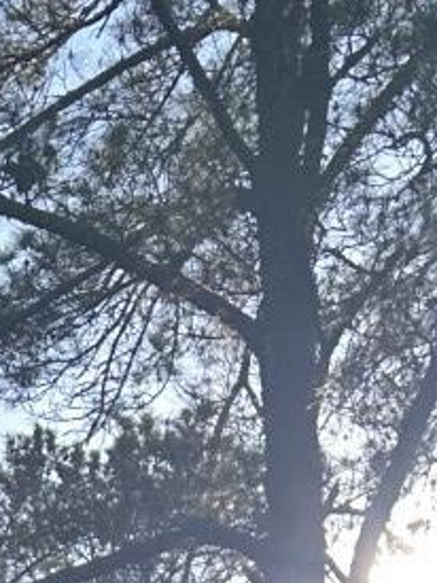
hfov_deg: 10.7
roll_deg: -1.5
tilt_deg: +15.8
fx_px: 2291
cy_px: 1446
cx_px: -57
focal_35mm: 136
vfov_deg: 11.6
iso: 50
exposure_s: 1/1058
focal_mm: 5.7
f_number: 1.5
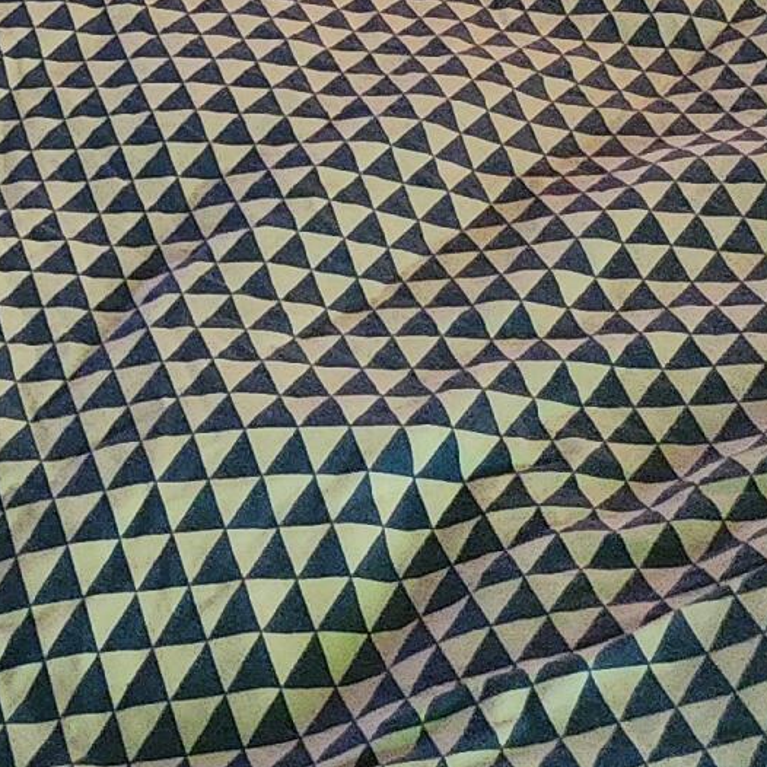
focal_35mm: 116
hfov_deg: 12.5
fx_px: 2908
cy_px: -836
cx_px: -945
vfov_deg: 12.8
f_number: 1.8
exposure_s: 1/60
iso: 640
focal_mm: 6.4
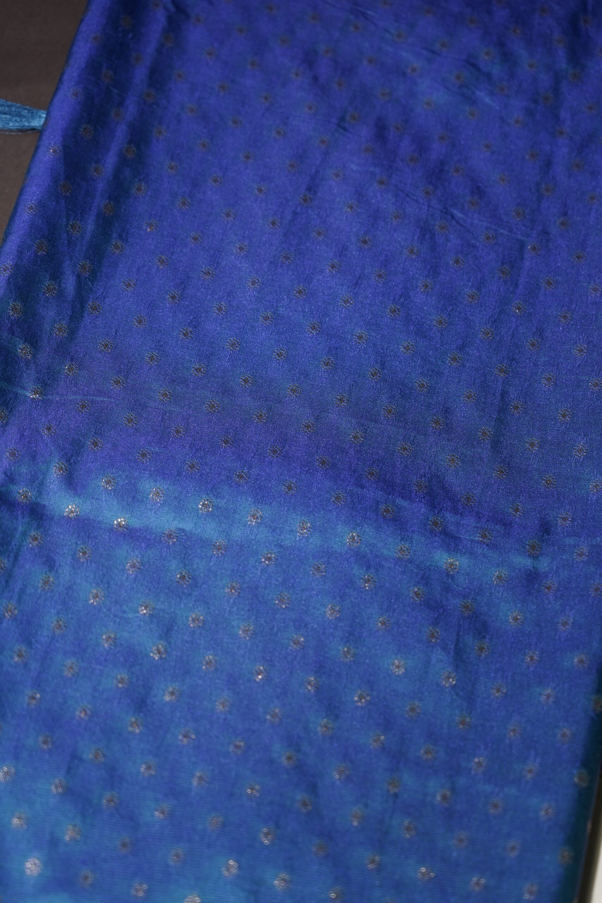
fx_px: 2633
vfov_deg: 19.5
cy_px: 452
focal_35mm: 105
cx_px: 301
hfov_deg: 13.0
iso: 800
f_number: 4
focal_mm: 105
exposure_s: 1/160
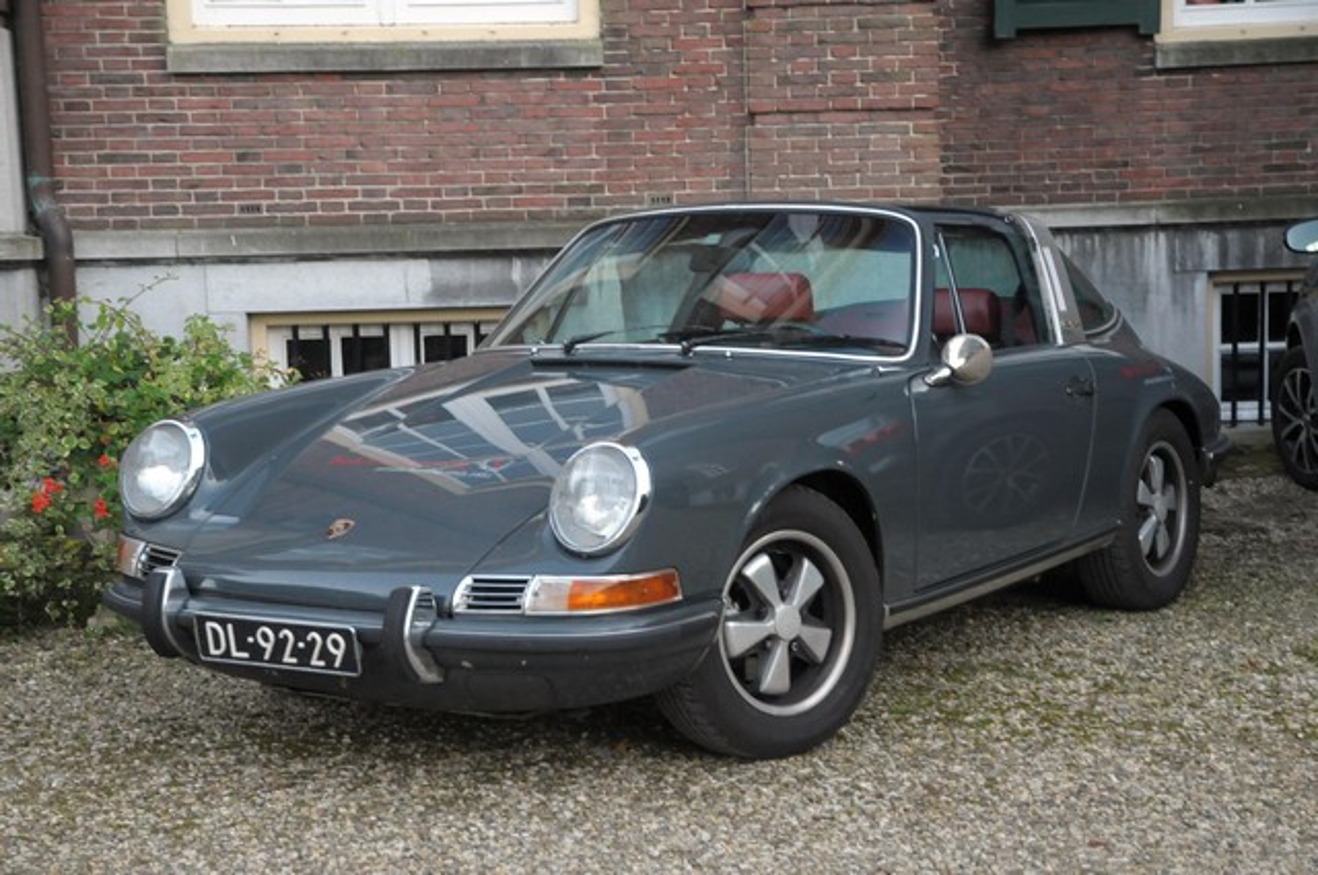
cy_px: 438
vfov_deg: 22.6
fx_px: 2194
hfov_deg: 33.4
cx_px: 659
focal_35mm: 60
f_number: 6.3
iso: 1000
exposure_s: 1/20
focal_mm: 40
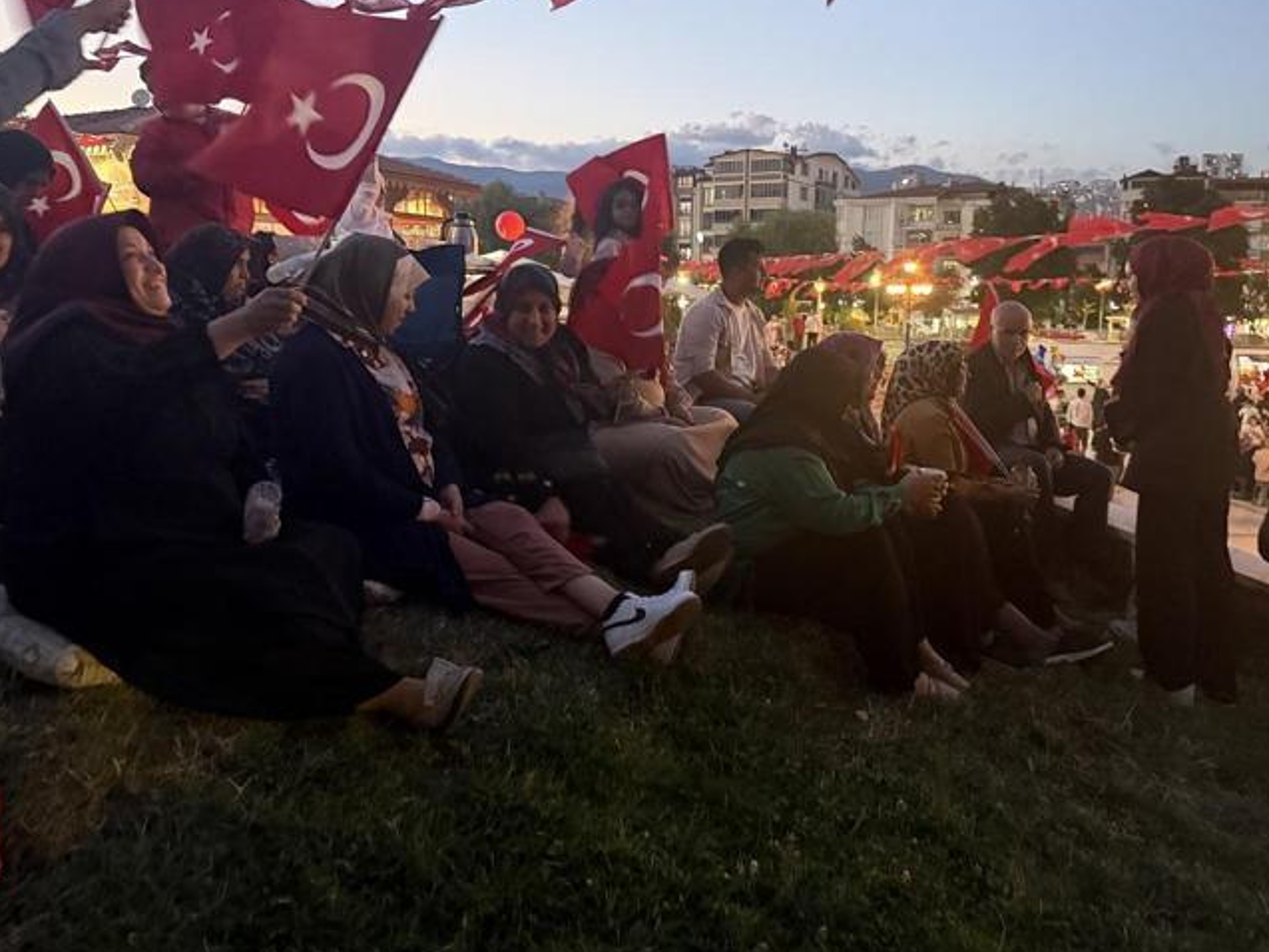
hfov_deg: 61.4
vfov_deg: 48.0
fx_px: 1063
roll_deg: -1.7
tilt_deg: -3.4
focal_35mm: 29
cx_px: 727
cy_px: 389
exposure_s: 1/25
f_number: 1.78
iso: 1000
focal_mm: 6.76
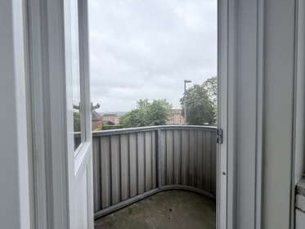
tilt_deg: -1.2
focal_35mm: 14
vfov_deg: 85.7
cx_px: 152
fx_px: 123
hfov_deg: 102.0
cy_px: 114
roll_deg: -0.1
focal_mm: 2.22
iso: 50
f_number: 2.2
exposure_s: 1/651
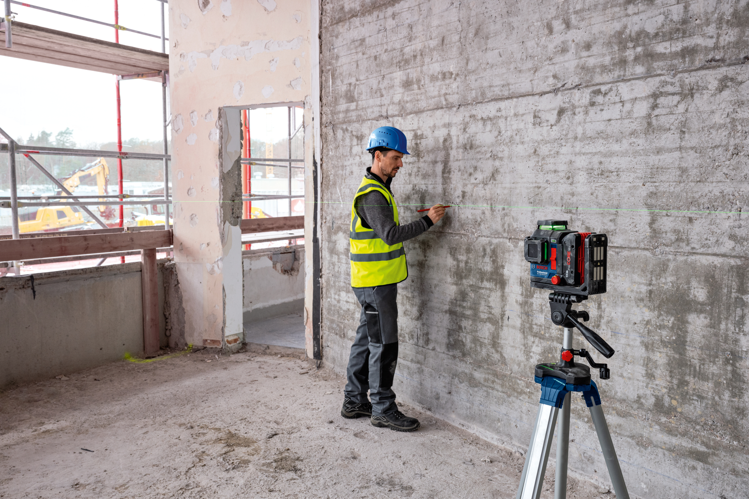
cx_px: 374
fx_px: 749
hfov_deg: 53.1
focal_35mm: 36
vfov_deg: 36.9
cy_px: 250
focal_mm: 36
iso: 500
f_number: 9
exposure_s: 1/50
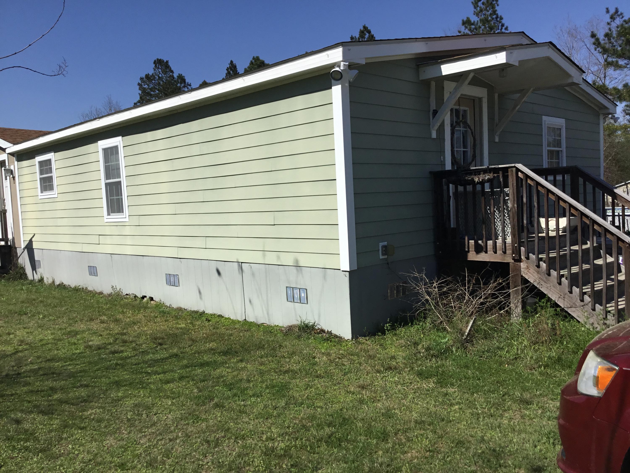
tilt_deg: -4.3
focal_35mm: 31
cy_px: 236
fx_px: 564
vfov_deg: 45.4
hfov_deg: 58.4
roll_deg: +3.0
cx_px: 315
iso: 25
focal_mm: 3.3
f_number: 2.4
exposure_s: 1/2398
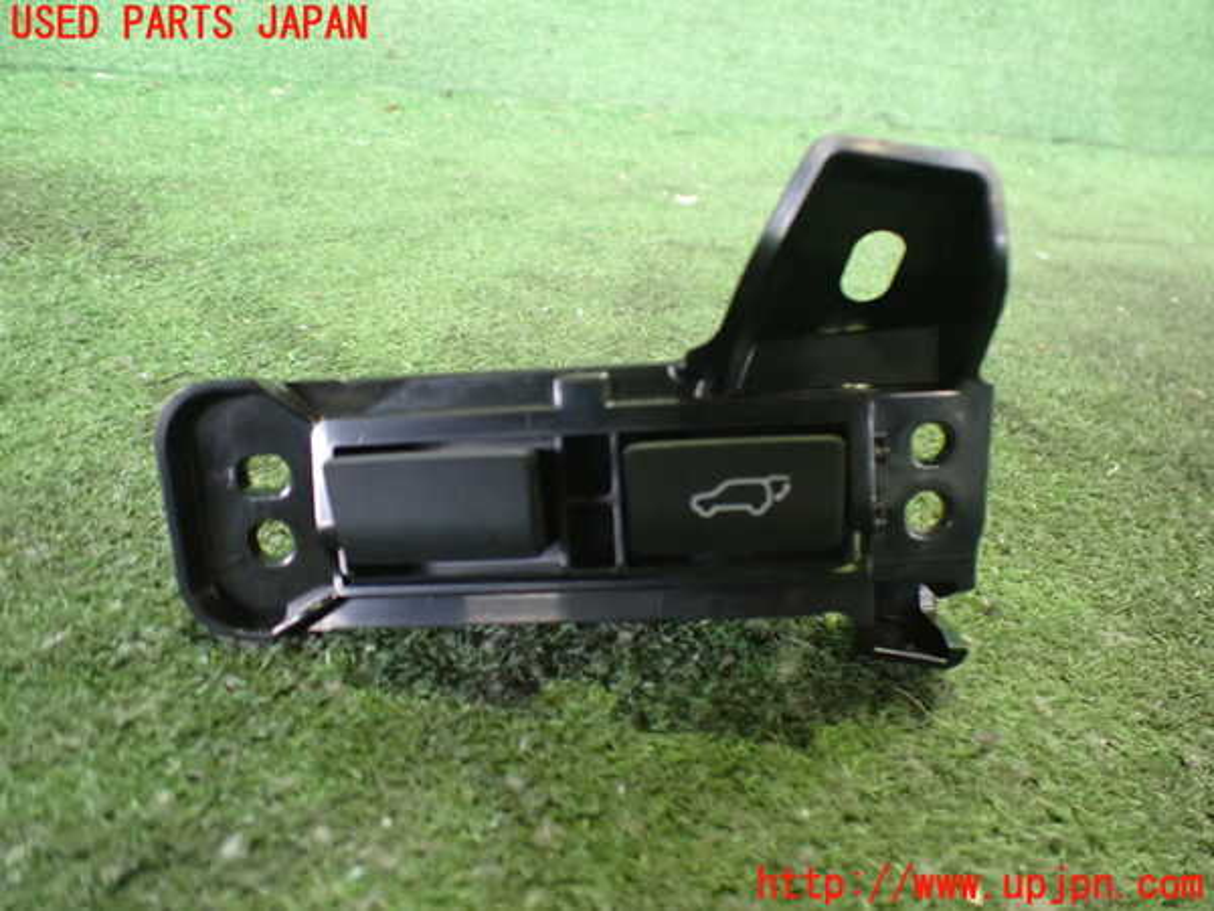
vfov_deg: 46.8
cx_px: 607
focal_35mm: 30
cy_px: 456
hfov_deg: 60.0
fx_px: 1052
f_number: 2.3
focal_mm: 5.4
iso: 1000
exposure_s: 1/30
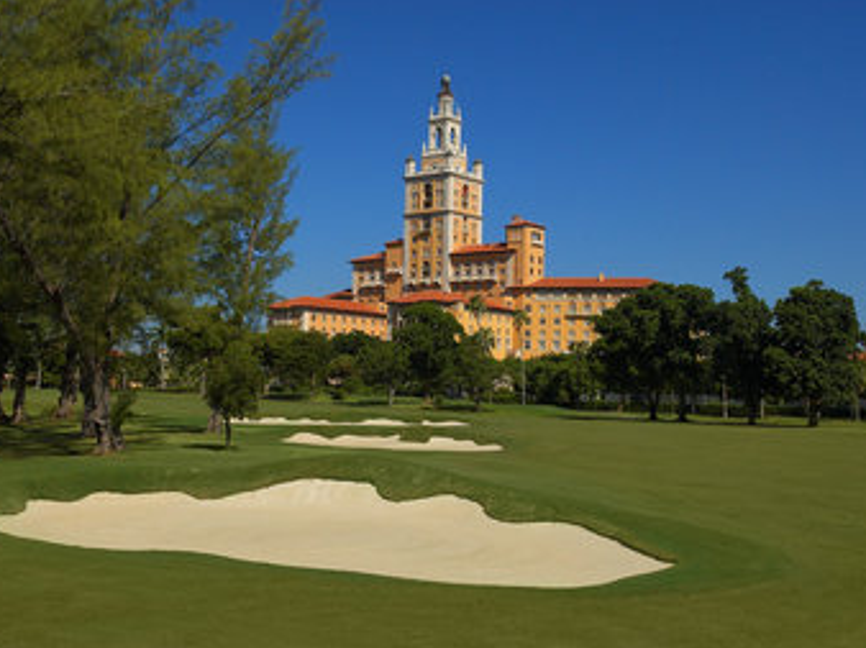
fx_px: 1150
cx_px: 392
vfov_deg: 31.5
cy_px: 324
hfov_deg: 41.2
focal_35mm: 46
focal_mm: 28
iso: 400
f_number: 11
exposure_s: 1/800
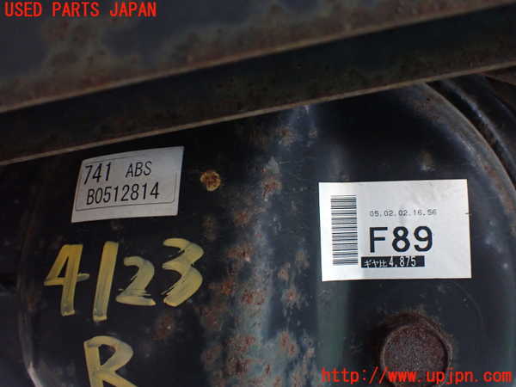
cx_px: 258
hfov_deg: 60.0
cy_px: 194
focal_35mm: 30
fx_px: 447
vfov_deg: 46.8
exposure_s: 1/60
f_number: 2.3
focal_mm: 5.4
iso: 800
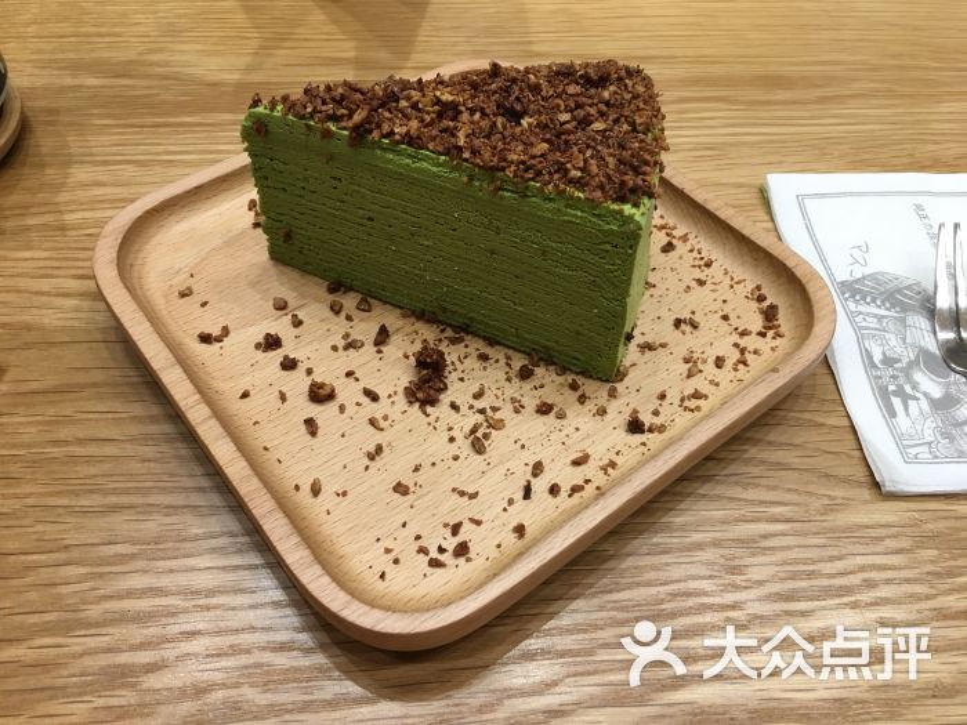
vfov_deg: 48.2
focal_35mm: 29
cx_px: 484
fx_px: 810
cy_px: 362
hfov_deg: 61.7
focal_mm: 4.15
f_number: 2.2
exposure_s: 1/33
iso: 50
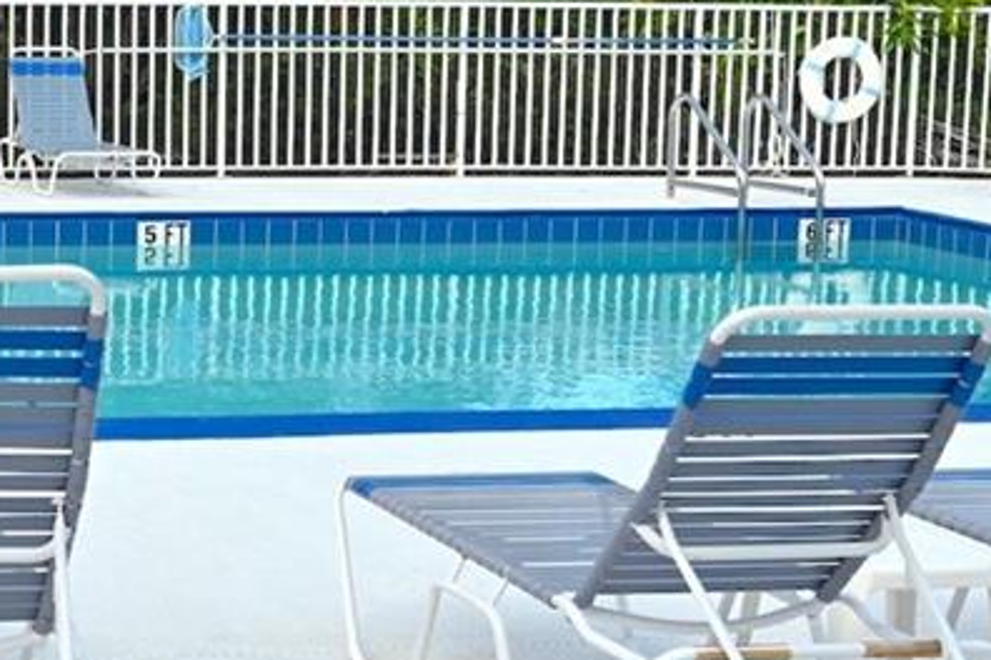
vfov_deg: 15.0
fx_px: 2505
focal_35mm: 91
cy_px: 230
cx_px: -188
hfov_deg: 20.9
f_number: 6.3
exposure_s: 1/250
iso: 100
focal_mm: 22.5
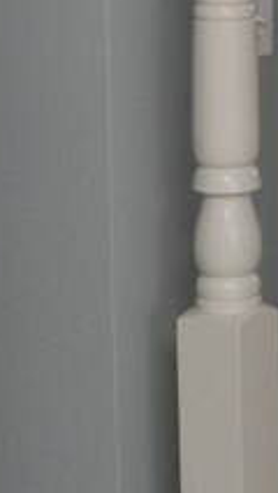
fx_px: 2513
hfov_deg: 5.7
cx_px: 1003
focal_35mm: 192
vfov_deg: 11.1
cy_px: -35
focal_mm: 24
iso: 800
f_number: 4.5
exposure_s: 1/60
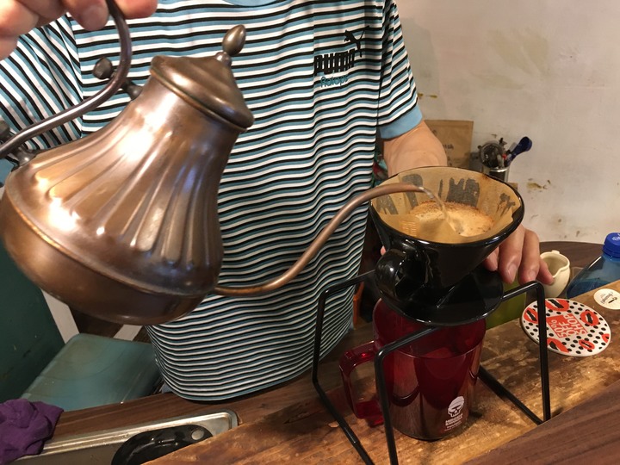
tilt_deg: -34.1
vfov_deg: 48.2
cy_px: 232
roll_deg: +4.2
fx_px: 519
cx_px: 310
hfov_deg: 61.7
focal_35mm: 29
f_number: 2.2
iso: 200
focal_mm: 4.15
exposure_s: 1/20
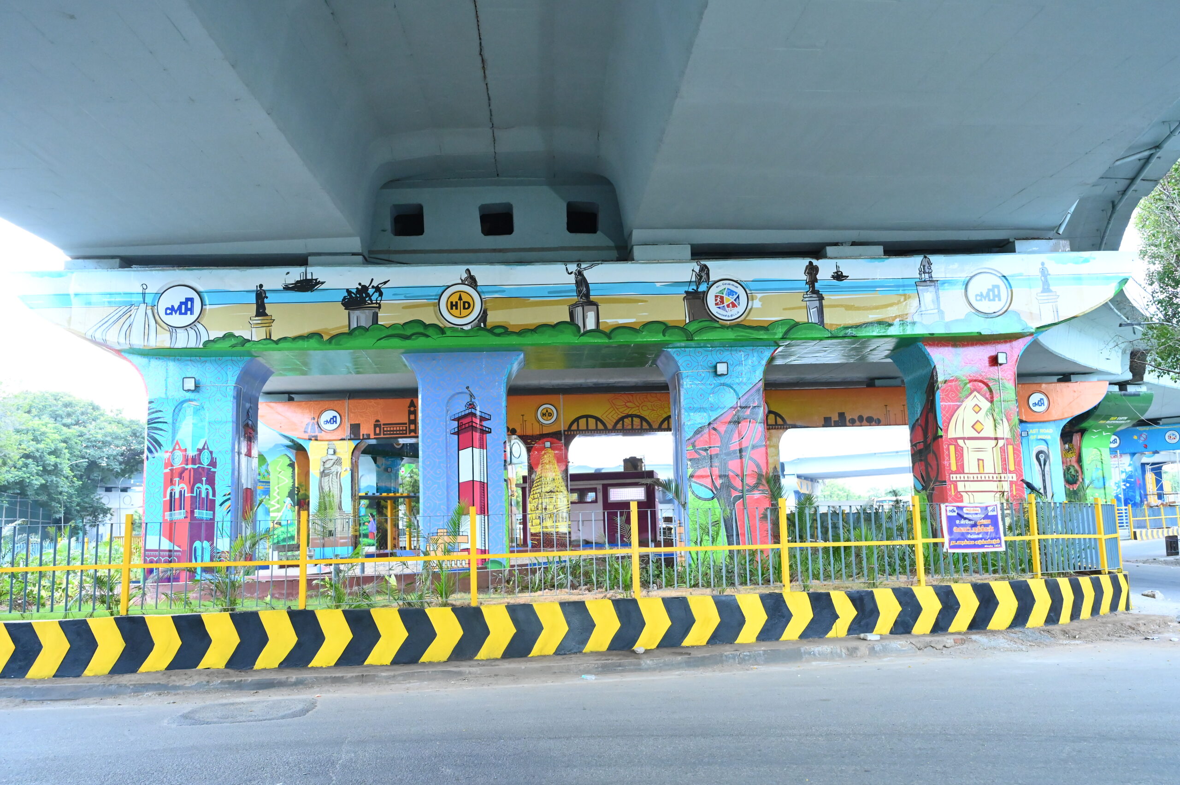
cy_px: 392
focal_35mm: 30
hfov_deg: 61.1
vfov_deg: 42.9
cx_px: 590
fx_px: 999
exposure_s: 1/125
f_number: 4
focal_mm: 30.5
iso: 8000
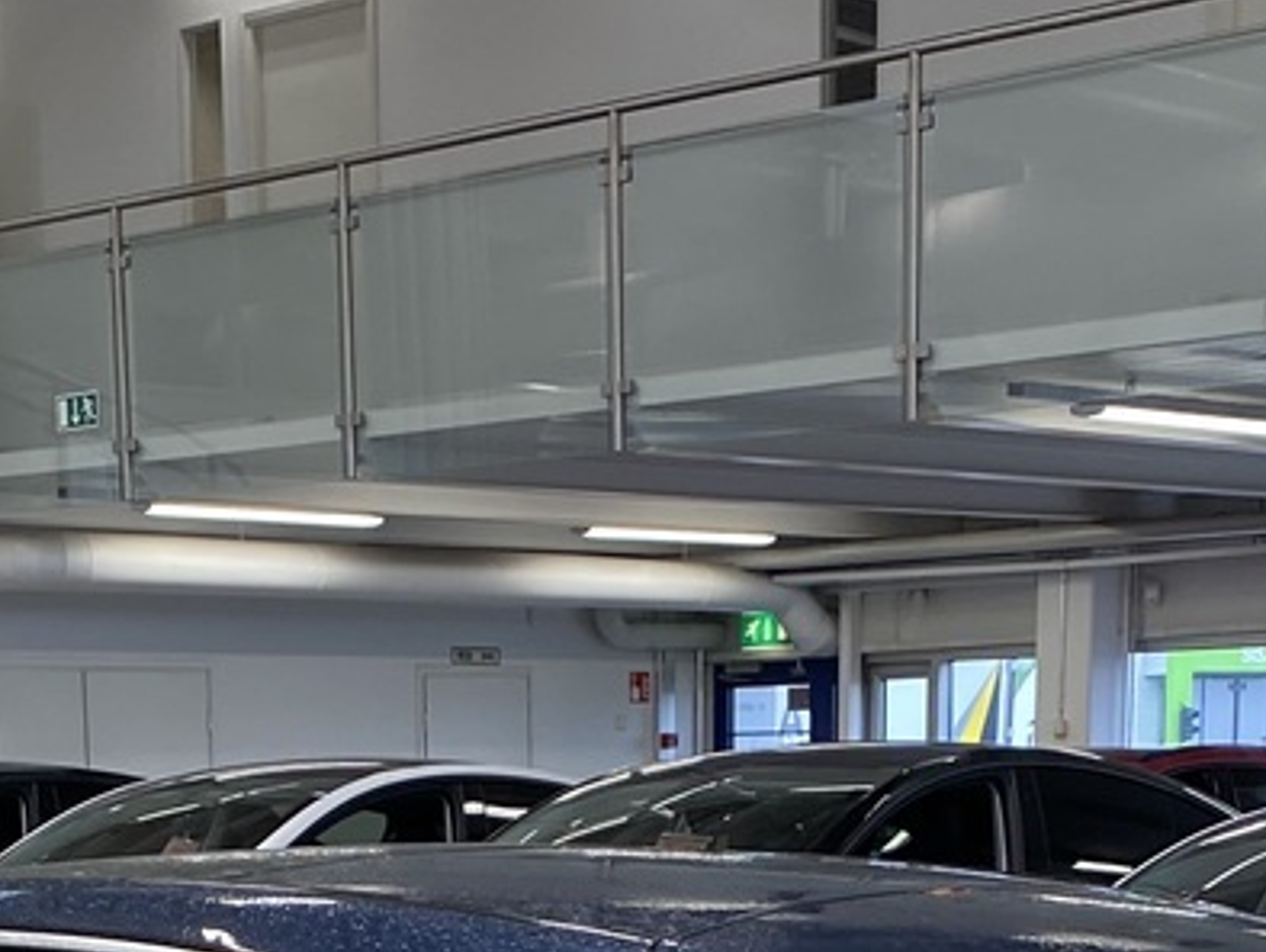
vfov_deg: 14.2
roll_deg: +0.0
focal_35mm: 95
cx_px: 459
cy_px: 1586
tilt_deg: -12.8
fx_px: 3477
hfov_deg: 20.6
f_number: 1.8
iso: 125
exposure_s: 1/120
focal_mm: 4.25
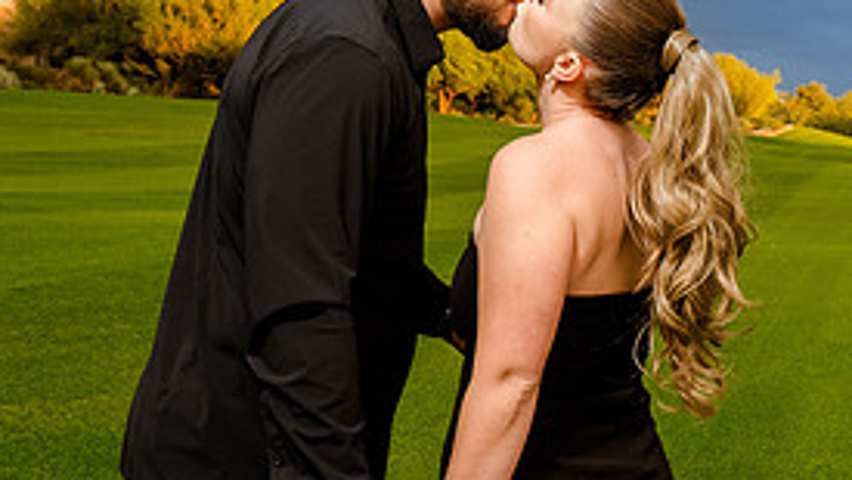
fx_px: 1198
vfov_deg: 22.5
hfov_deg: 37.1
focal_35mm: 53
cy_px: 129
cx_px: 734
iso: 400
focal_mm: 24
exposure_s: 1/250
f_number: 5.6
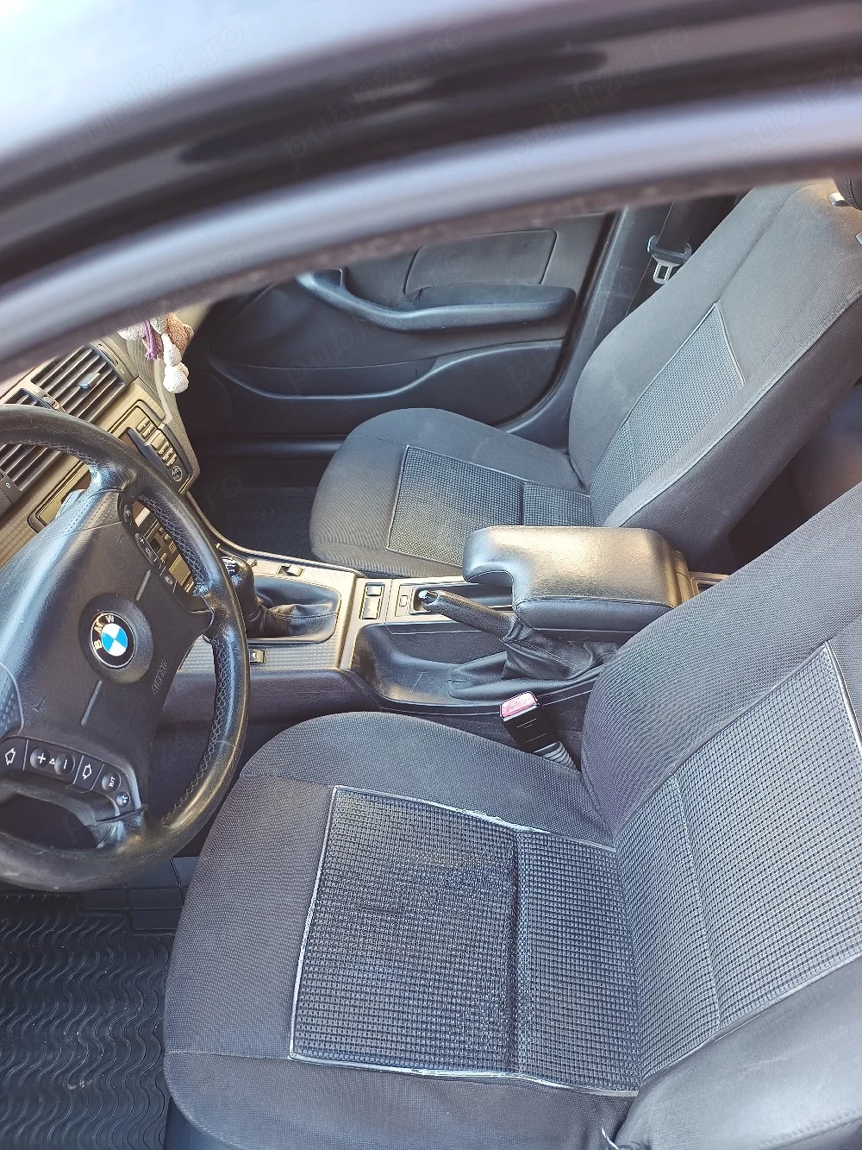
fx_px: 797
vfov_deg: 71.6
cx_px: 431
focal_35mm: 24
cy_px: 575
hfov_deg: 56.8
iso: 575
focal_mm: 5.89
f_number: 1.4
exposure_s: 1/100
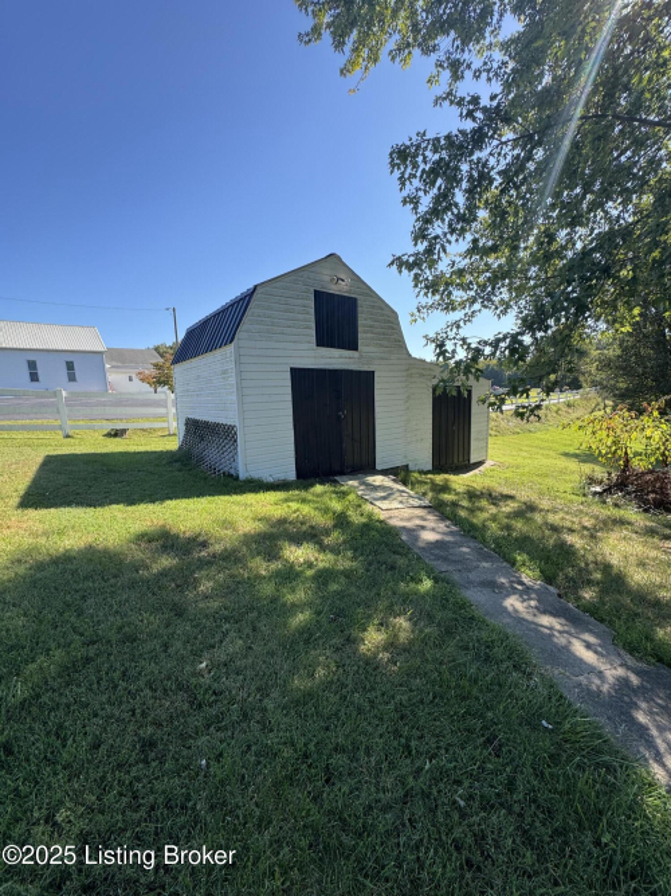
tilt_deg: -7.9
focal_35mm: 14
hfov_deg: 85.7
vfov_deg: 102.1
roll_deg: +2.9
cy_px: 448
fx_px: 362
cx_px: 336
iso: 40
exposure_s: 1/456
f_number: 2.2
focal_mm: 2.22
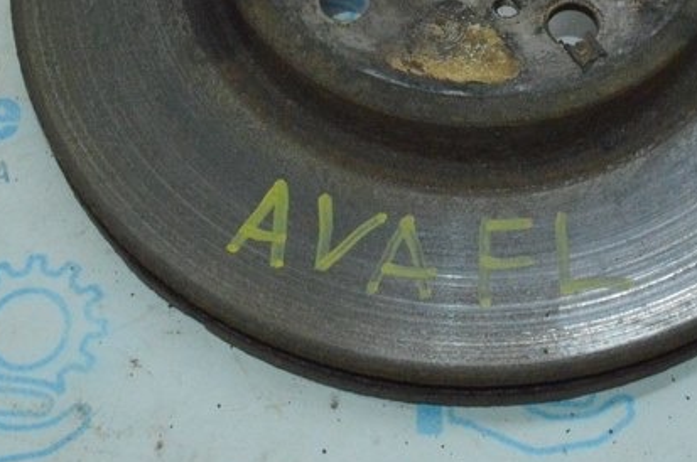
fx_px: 1295
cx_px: 437
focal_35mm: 67
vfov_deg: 19.8
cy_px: 31
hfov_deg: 30.0
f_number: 16
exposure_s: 1/200
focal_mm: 18
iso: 6400
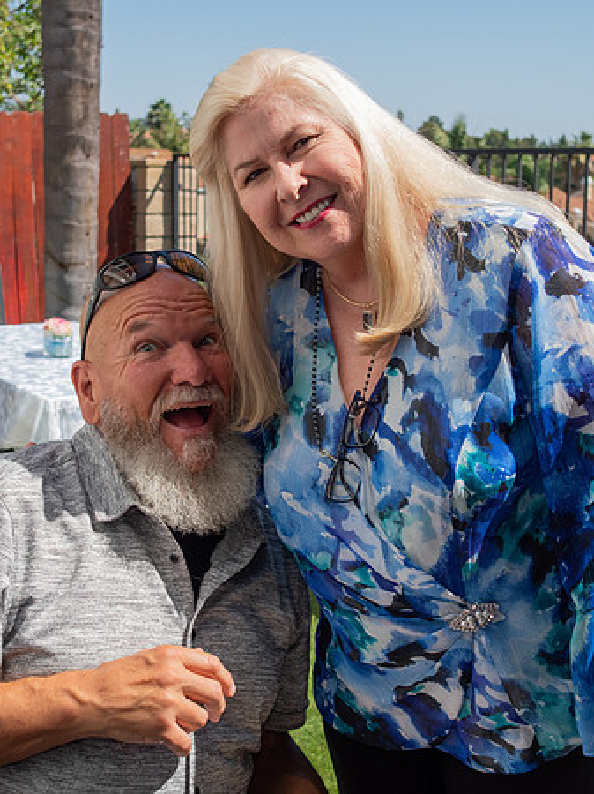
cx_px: 274
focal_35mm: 56
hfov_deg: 26.2
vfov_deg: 34.5
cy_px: 418
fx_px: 1278
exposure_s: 1/2000
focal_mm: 19
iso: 320
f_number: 3.5
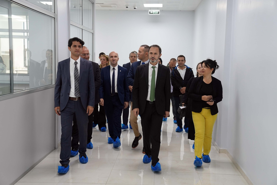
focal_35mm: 50
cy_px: 92
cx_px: 138
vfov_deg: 27.0
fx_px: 385
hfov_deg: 39.6
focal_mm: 50
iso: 2000
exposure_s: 1/160
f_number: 4
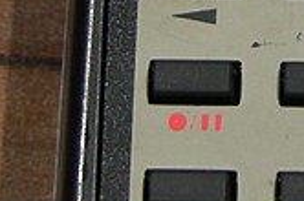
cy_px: -119
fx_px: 4762
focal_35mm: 565
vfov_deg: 2.4
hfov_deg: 3.6
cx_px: 386
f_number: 3.2
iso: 50
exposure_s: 1/100
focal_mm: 23.2
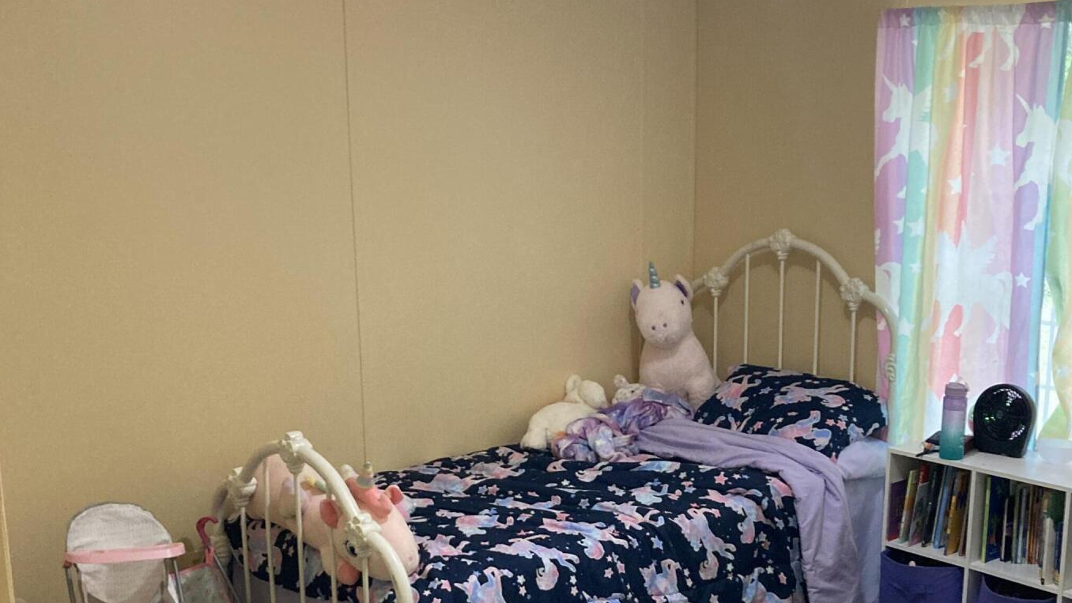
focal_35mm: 45
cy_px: 450
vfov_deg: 26.2
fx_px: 1279
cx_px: 561
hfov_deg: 45.5
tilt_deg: -13.0
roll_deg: +0.2
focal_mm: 3.99
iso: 320
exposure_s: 1/30
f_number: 1.8
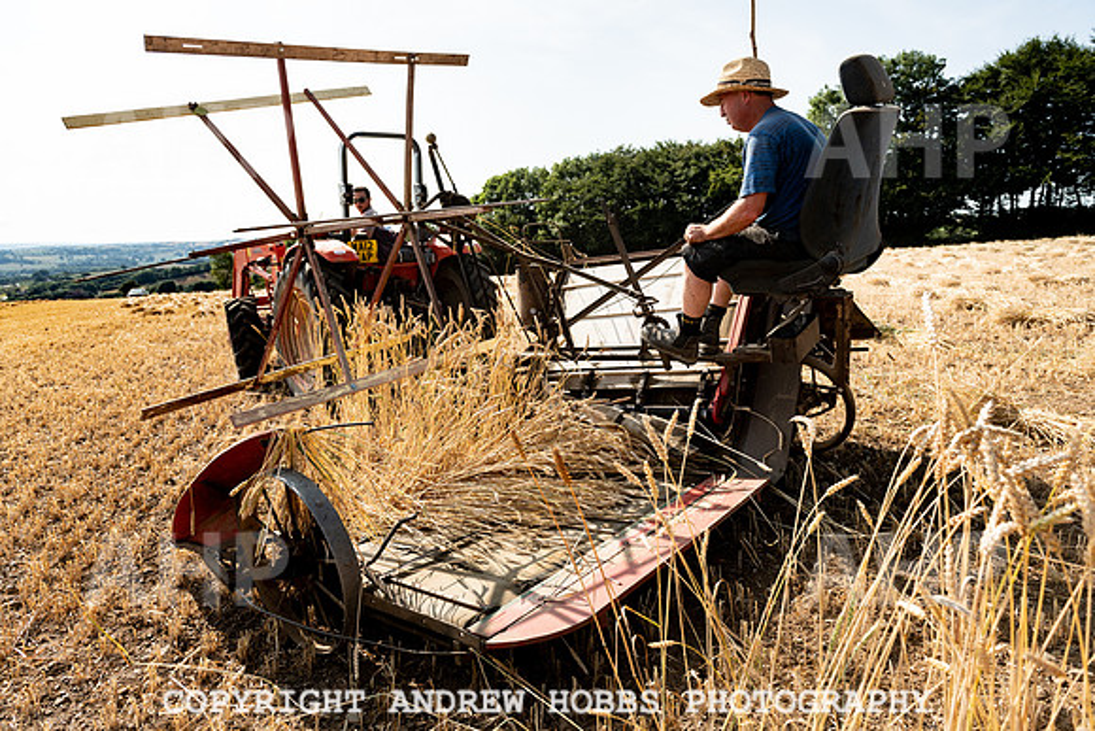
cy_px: 366
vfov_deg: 53.2
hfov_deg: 73.7
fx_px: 730
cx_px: 548
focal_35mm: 24
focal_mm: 24
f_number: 5.6
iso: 64
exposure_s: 1/1000
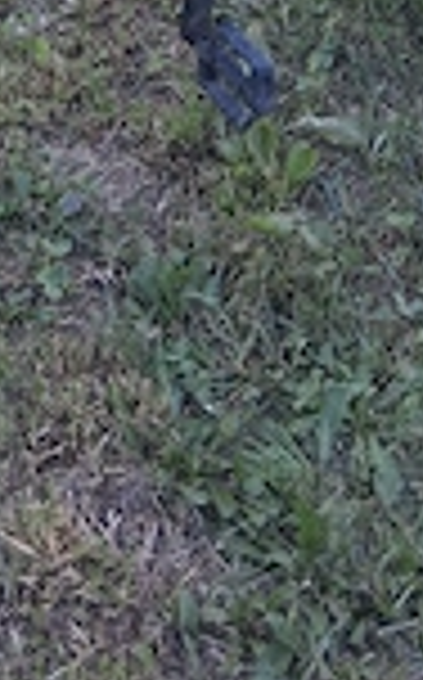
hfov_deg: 16.4
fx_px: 1350
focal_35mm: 73
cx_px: -198
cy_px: -158
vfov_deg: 25.1
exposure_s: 1/100
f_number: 1.8
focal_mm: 3.98
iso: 32
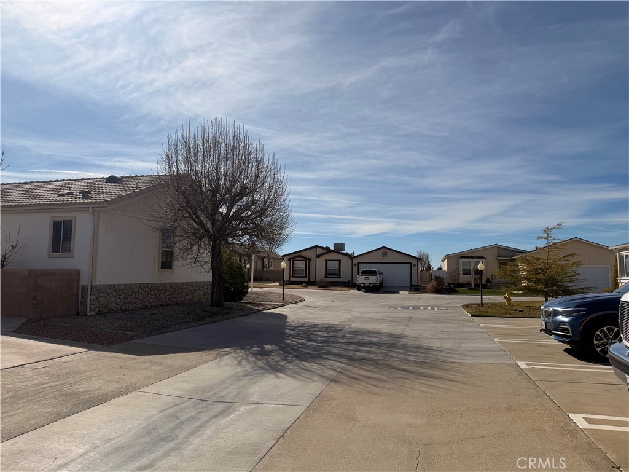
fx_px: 436
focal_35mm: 24
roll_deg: +1.1
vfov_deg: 56.8
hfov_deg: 71.6
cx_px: 314
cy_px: 236
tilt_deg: +4.8
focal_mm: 6.76
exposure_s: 1/10309
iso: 80
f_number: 1.78
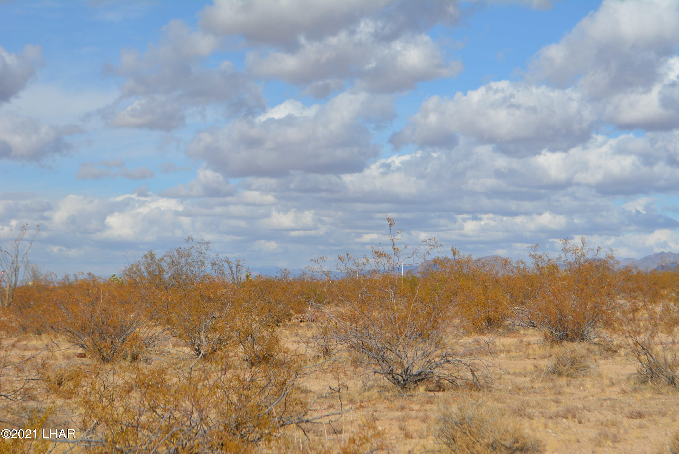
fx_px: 1557
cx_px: 340
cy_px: 227
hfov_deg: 24.6
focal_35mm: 82
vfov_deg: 16.6
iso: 100
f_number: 9
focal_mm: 55
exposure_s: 1/320
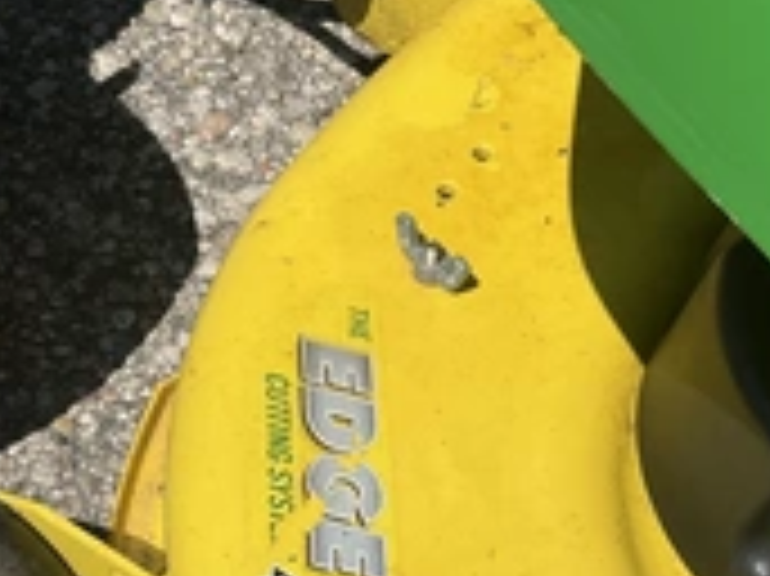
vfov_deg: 21.0
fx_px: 1512
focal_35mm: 68
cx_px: 369
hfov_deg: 28.6
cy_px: 554
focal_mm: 3
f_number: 1.8
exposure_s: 1/3788
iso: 25
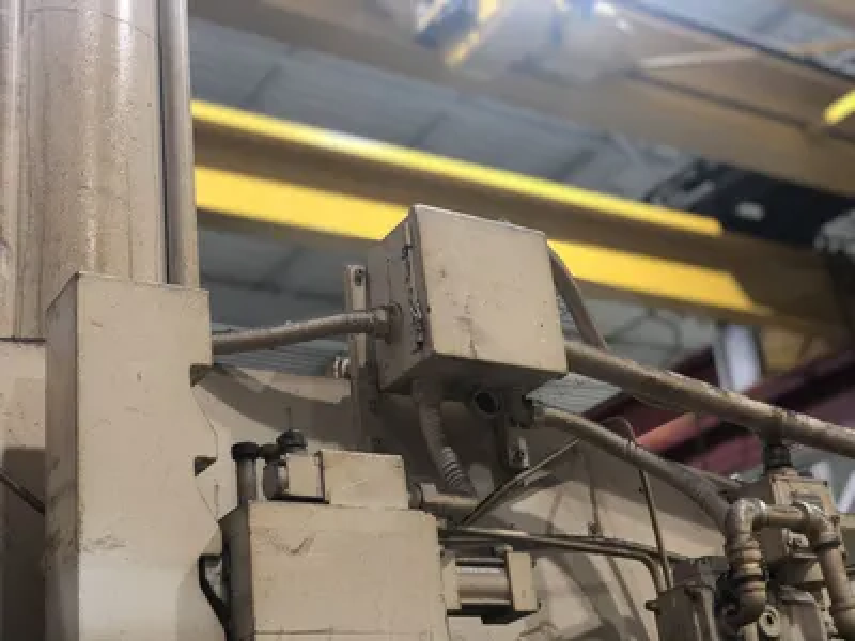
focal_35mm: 52
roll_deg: +6.4
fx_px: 1284
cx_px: 428
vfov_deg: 28.0
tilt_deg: +23.4
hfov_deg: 36.8
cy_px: 320
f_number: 2.4
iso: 80
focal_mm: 6
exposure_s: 1/60
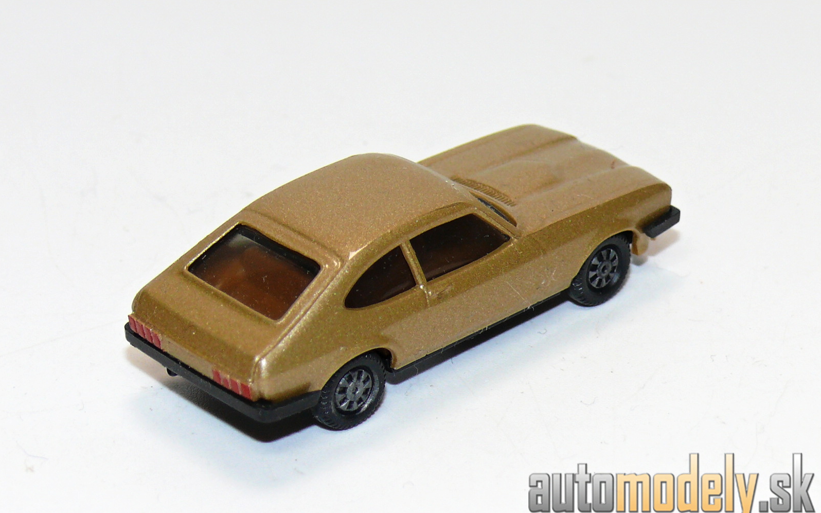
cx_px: 410
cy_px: 223
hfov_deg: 13.8
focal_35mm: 152
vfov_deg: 8.6
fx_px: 3401
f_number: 4
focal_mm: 16.9
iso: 100
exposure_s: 1/30
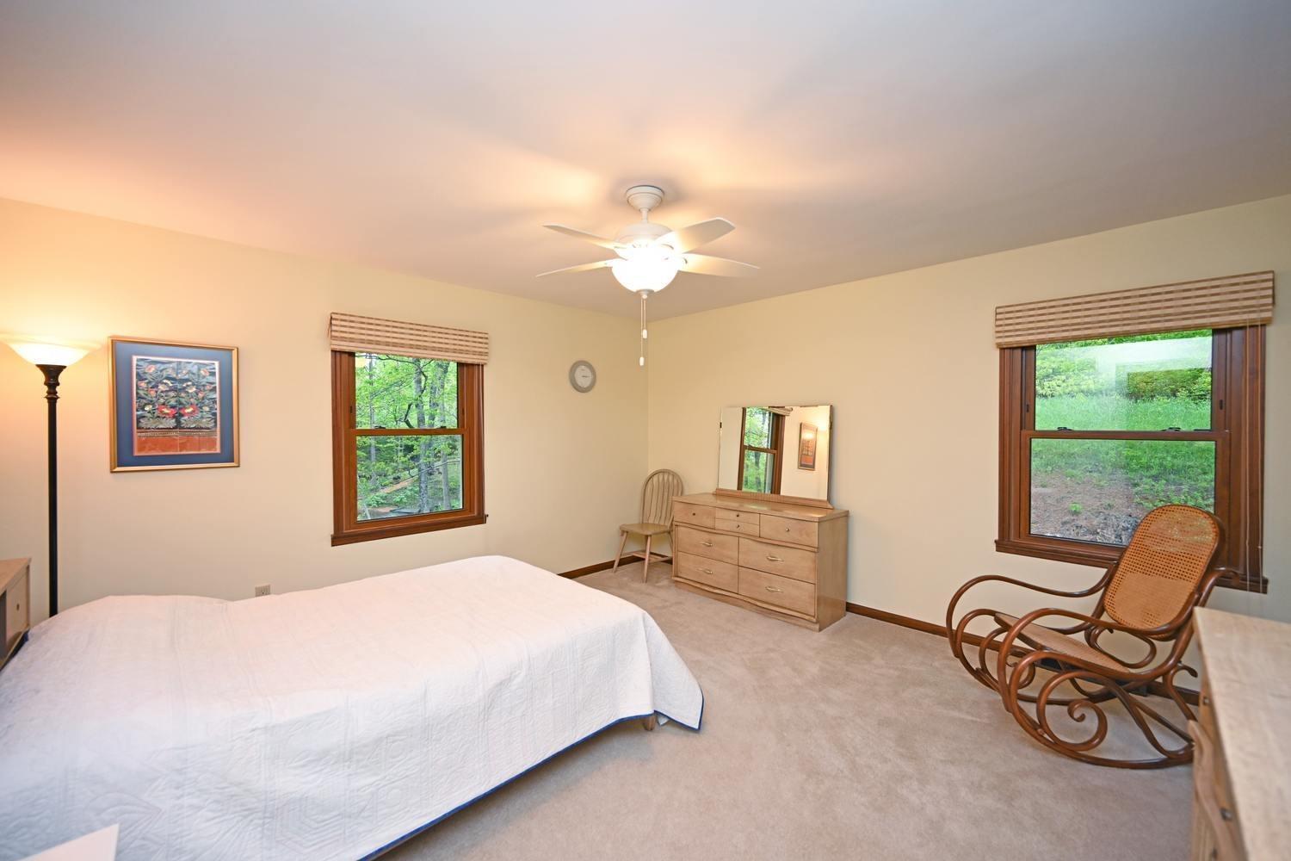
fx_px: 502
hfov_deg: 104.3
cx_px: 646
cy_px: 430
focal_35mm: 14
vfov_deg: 81.2
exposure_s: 1/60
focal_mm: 14
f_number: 4
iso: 500
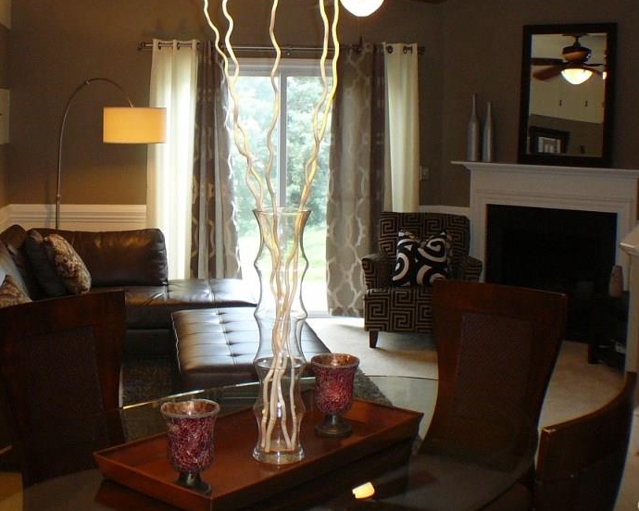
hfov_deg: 26.7
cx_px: 269
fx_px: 1343
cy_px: 159
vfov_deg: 21.5
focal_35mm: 71
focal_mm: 7.3
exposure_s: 1/30
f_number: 3.4
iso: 160
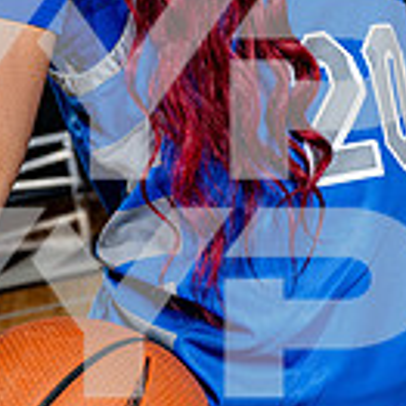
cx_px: 195
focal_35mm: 111
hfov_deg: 15.7
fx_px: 1473
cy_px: 87
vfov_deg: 15.6
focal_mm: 38
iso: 200
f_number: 5.6
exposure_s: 1/250
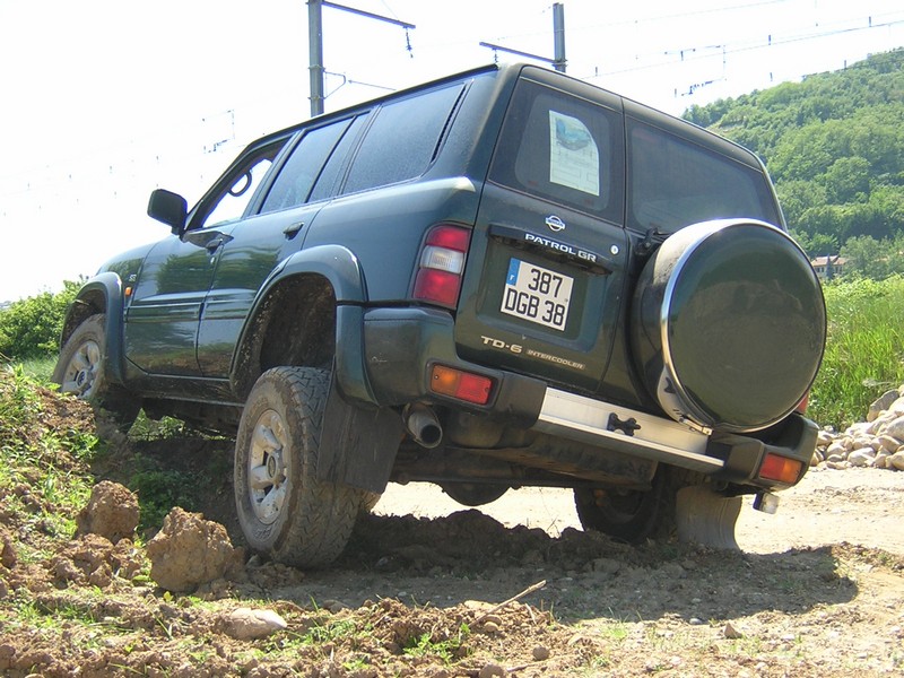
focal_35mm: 54
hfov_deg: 35.5
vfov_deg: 27.0
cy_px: 339
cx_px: 452
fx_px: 1410
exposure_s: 1/292
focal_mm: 7.1
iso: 100
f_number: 3.2
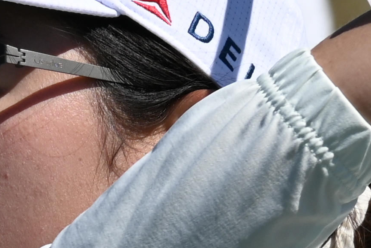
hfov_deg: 0.9
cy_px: 333
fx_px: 24843
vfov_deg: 0.6
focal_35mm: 2410
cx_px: 32
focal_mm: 250
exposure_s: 1/800
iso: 100
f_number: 7.1
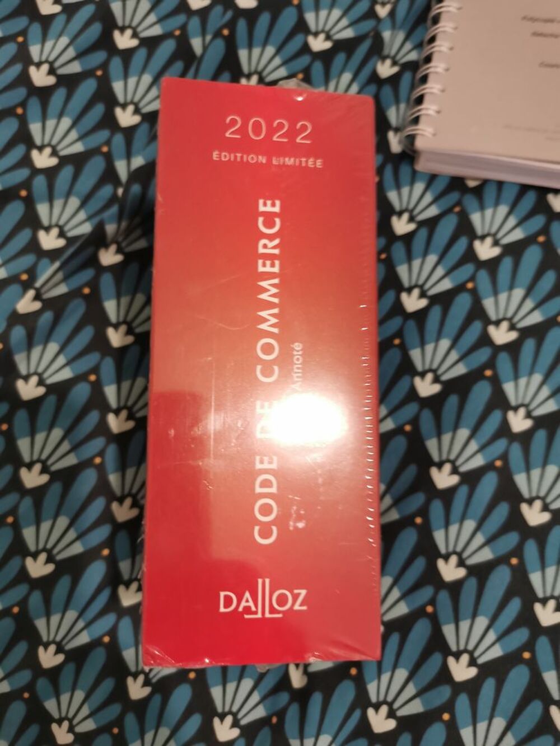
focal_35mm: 27
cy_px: 373
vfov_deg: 65.3
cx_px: 280
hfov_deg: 51.4
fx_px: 582
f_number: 1.8
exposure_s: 1/33.3
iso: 320
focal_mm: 5.58
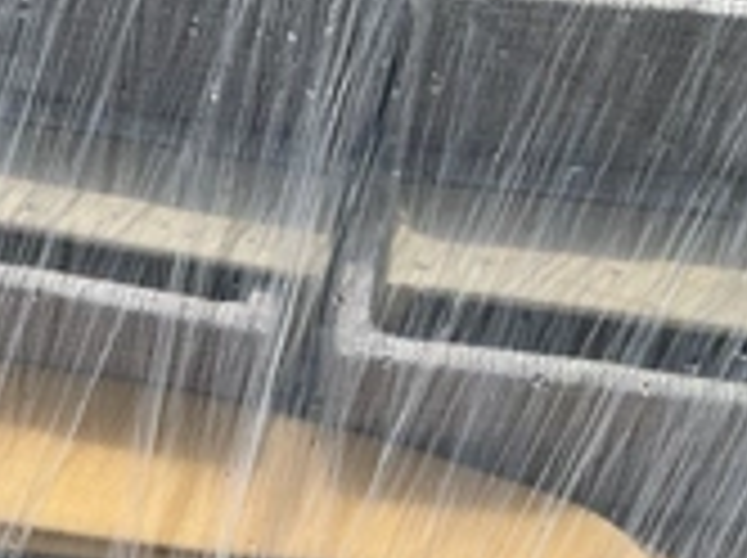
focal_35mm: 70
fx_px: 1508
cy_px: 598
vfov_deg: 20.1
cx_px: -108
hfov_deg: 25.5
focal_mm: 3
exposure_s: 1/2427
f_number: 1.8
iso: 25
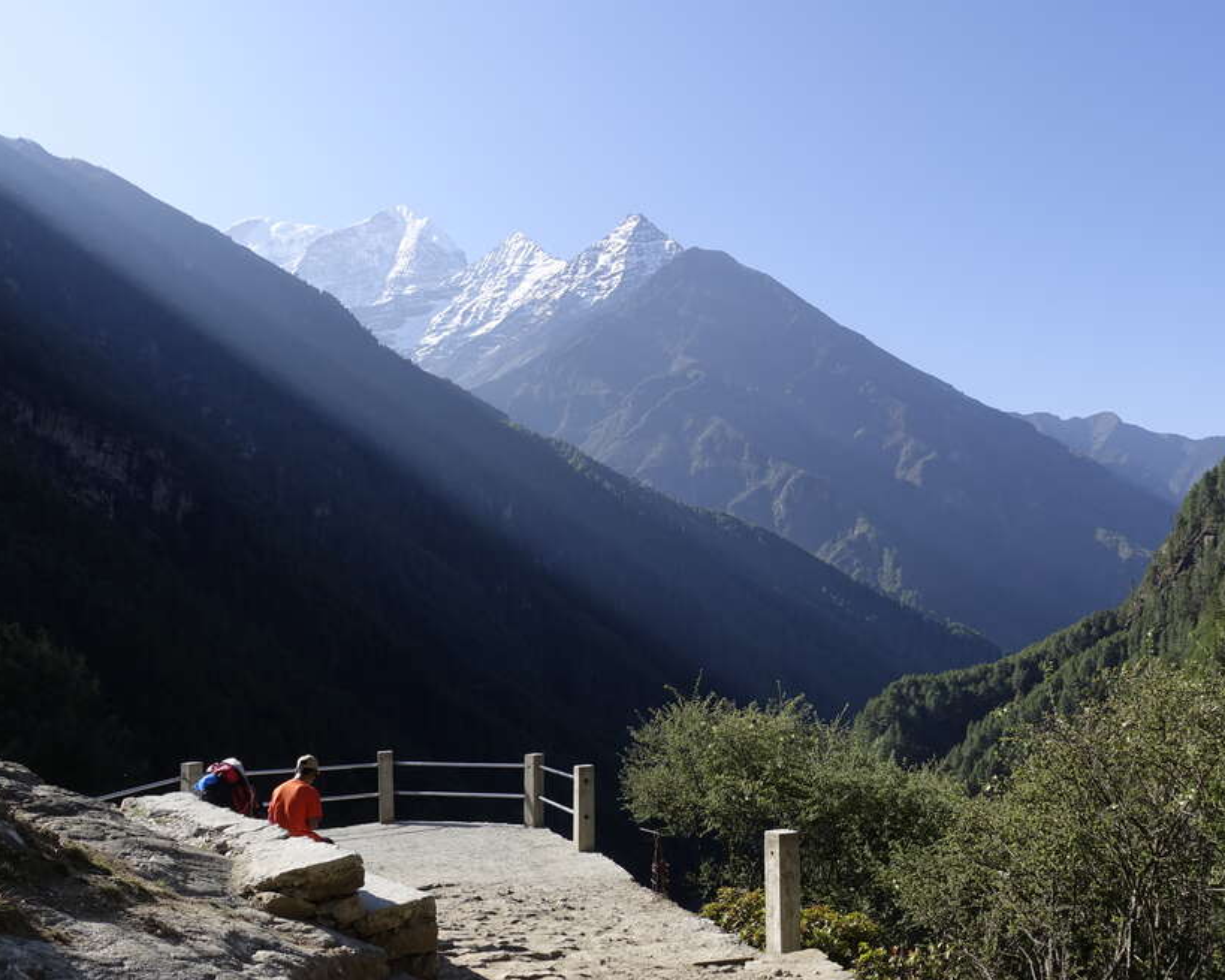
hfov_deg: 53.8
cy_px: 539
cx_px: 746
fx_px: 1196
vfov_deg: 44.5
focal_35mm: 33
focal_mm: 8.8
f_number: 5.6
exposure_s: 1/320
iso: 125
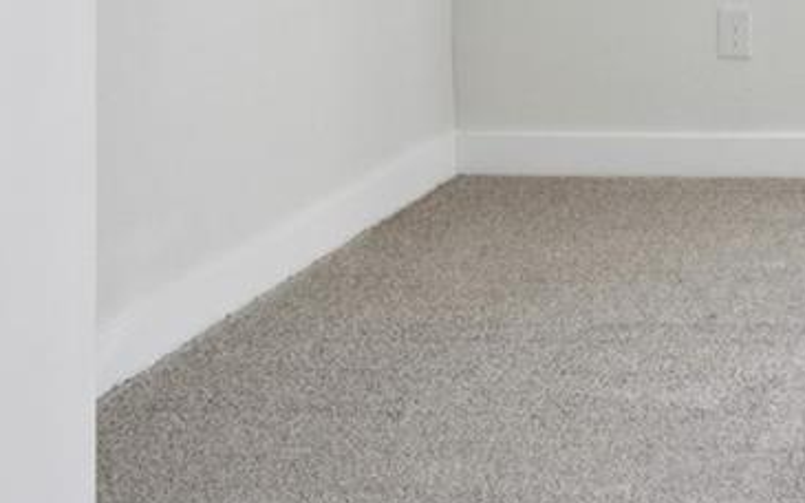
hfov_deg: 23.6
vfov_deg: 16.8
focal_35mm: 67
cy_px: -342
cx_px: 1246
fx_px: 1470
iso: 800
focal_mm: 10
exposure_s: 1/20
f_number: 8
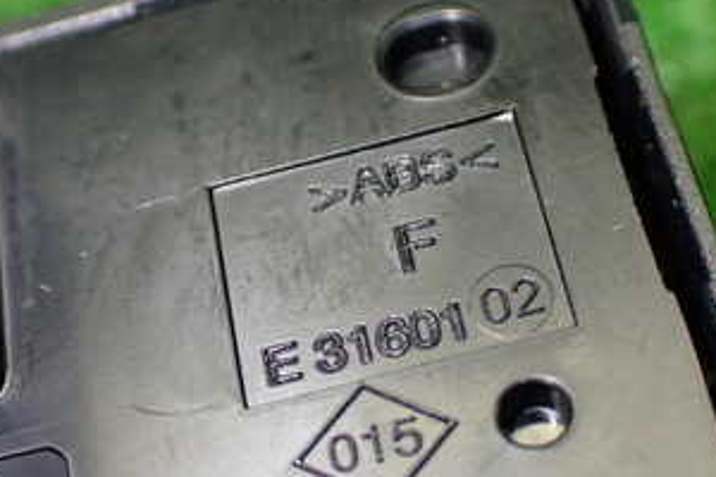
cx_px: 394
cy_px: 310
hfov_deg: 25.7
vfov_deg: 17.2
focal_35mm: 79
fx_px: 1571
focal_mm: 6.83
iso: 500
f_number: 2.7
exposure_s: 1/160
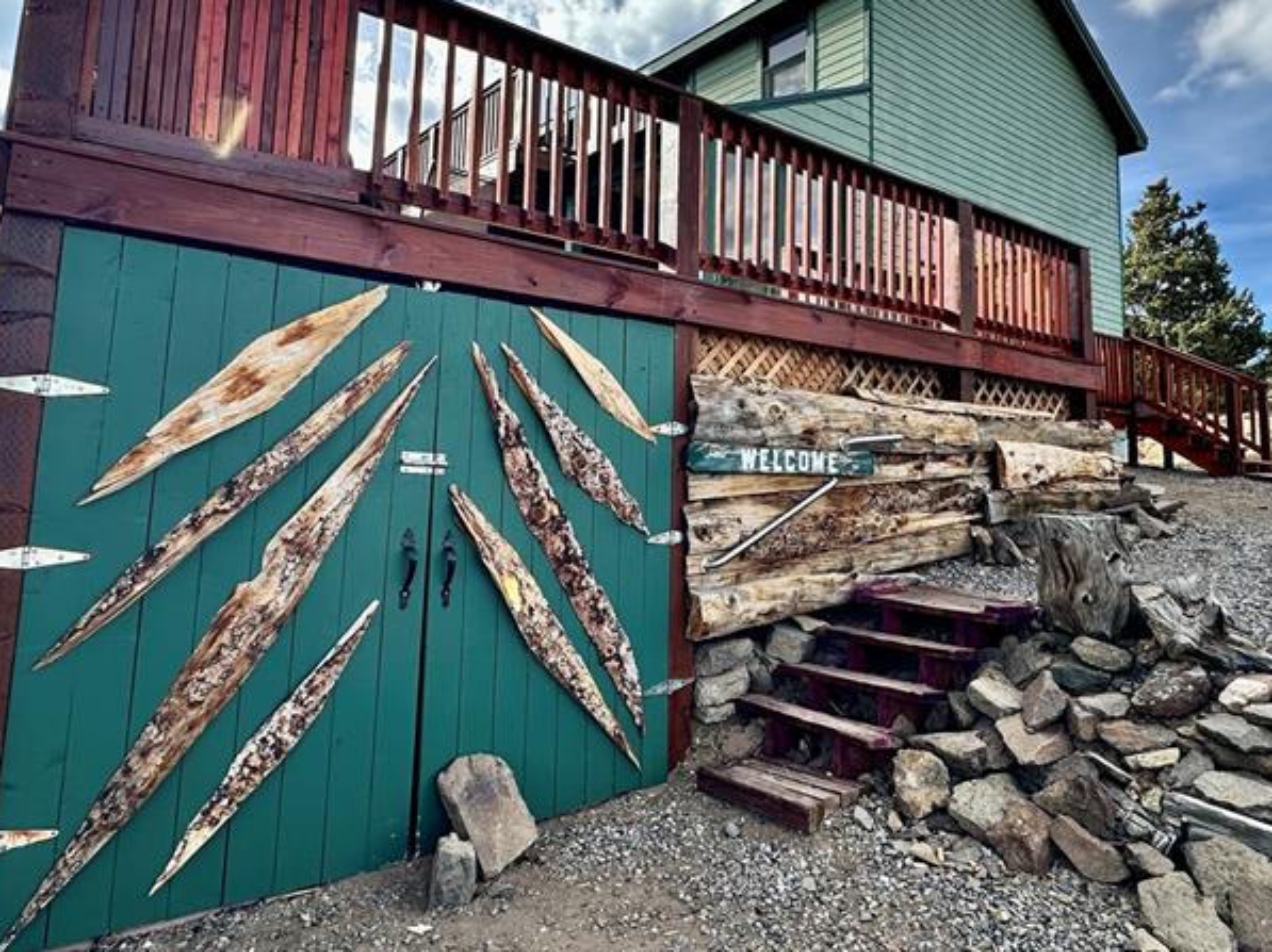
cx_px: 697
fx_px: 881
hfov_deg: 71.5
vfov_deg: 56.2
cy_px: 372
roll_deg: -1.4
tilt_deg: +6.5
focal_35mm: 24
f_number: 2.2
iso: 40
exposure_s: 1/511
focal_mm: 2.22
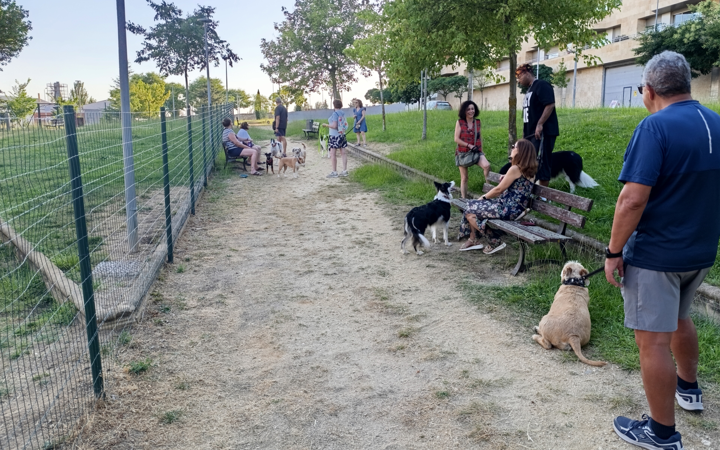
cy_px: 200
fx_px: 510
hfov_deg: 70.4
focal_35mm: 26
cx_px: 382
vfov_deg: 47.5
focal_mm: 6.14
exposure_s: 1/100
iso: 50
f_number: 1.6
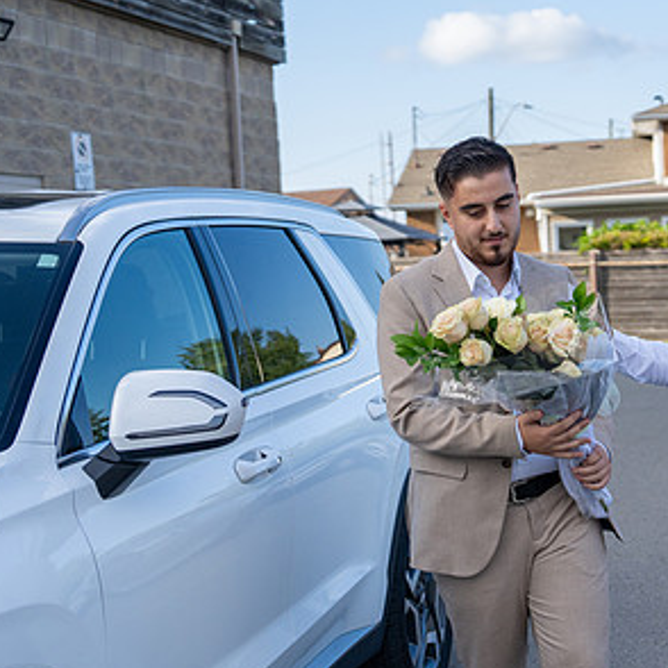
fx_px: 1572
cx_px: 500
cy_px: 358
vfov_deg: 24.0
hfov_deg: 23.7
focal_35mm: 72
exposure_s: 1/5000
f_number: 2.8
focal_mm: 43
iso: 800
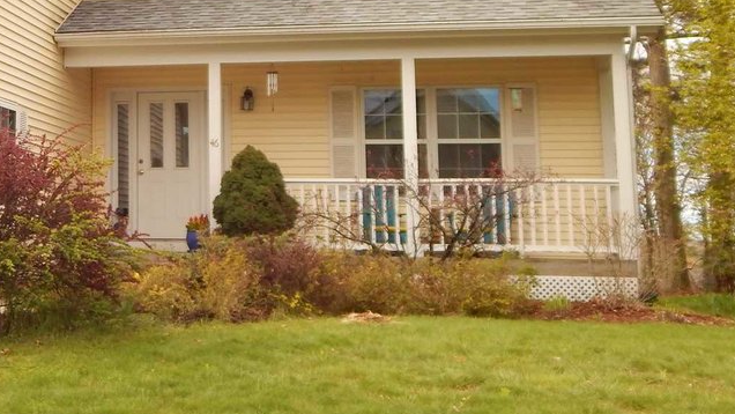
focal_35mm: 68
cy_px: 24
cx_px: 40
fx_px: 1325
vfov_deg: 17.4
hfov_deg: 29.4
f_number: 3.2
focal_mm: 5.6
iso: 125
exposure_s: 1/400
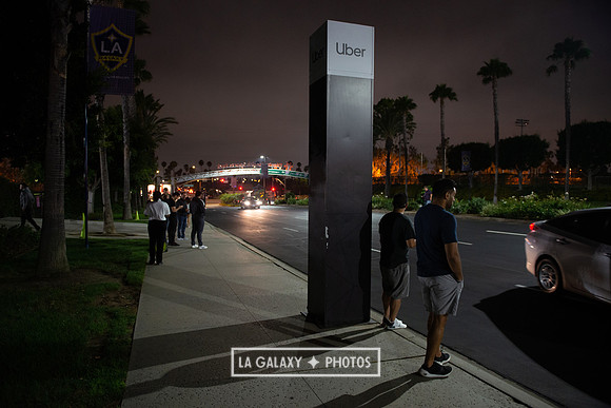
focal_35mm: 24
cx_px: 306
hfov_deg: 73.7
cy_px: 204
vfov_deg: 53.2
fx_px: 407
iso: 2000
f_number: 2.8
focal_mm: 24
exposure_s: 1/30
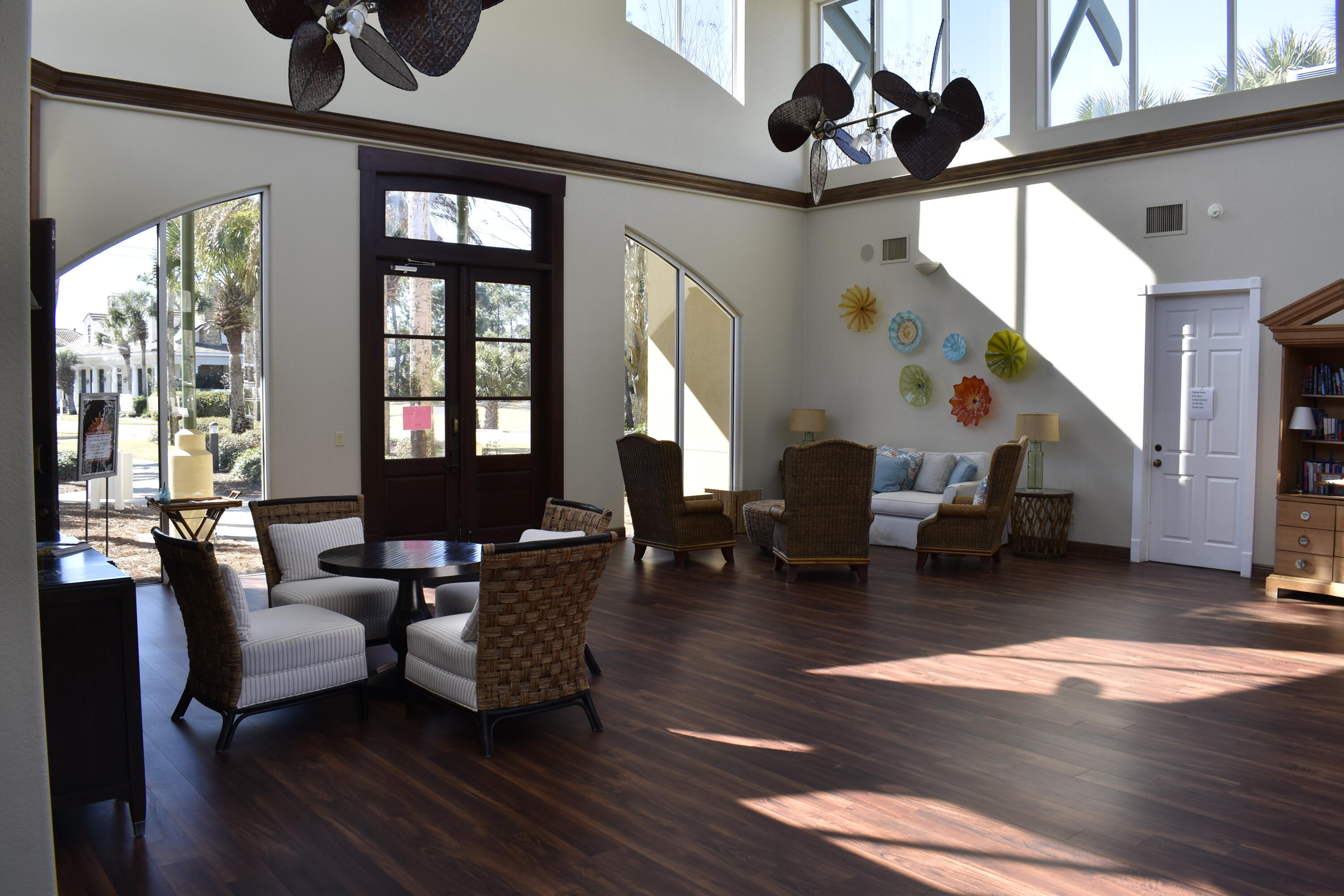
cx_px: 672
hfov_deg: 67.4
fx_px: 1008
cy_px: 448
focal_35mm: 27
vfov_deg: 47.9
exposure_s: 1/30
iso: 100
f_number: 6.3
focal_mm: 18
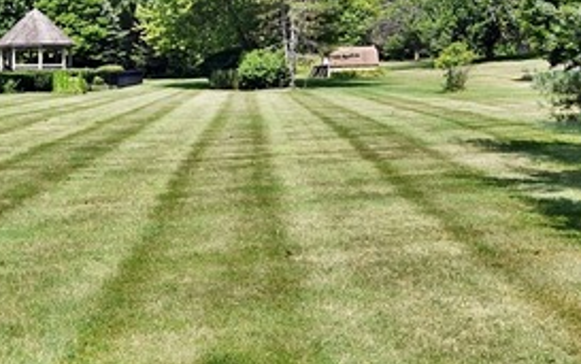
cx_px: 0
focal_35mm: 43
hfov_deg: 40.5
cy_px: 90
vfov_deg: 29.4
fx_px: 681
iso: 200
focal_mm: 12
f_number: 9
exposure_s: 1/320
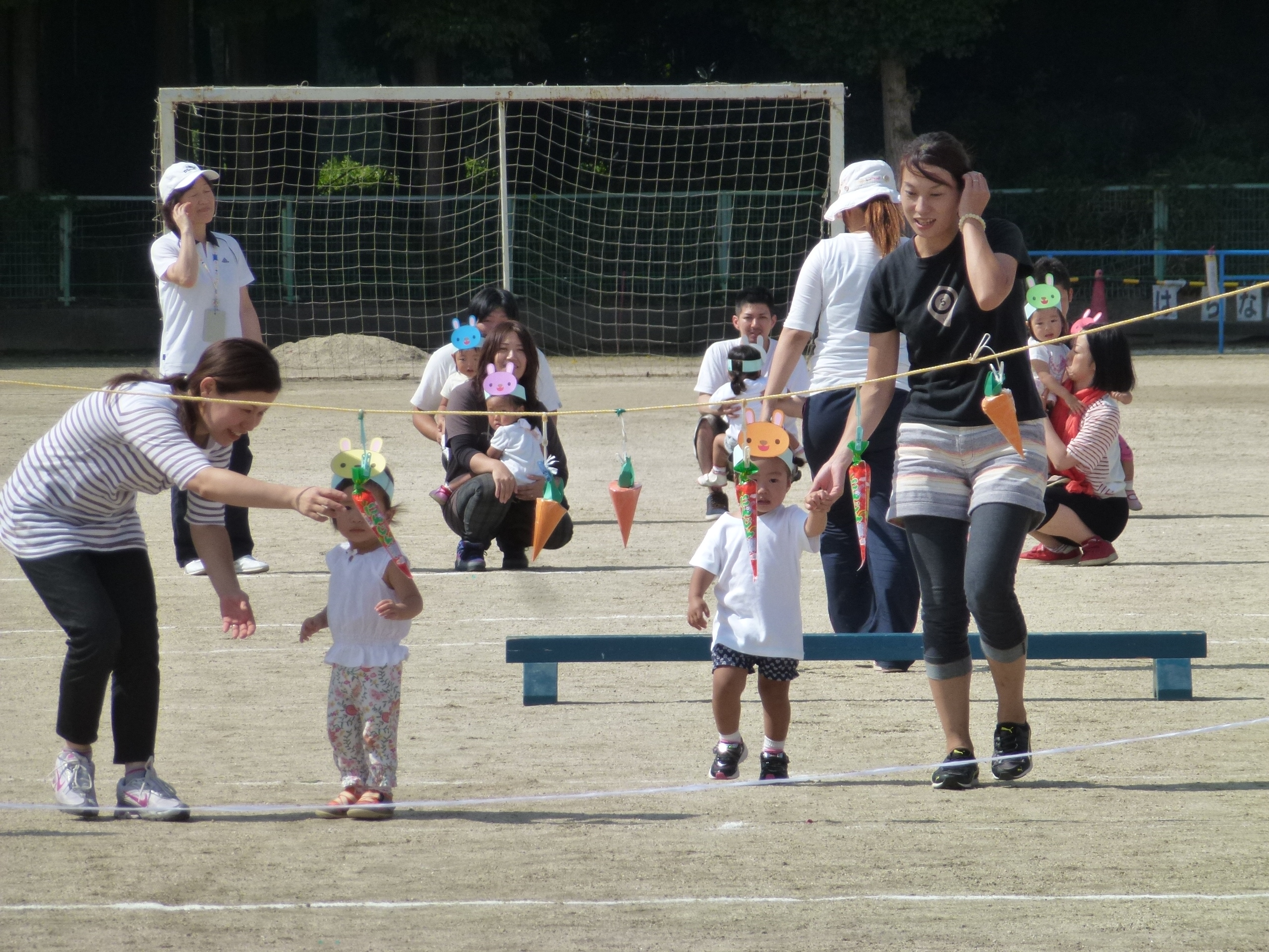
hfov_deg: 6.5
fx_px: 11144
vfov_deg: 4.9
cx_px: 634
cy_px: 476
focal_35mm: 304
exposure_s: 1/800
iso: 160
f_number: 5.7
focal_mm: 54.5
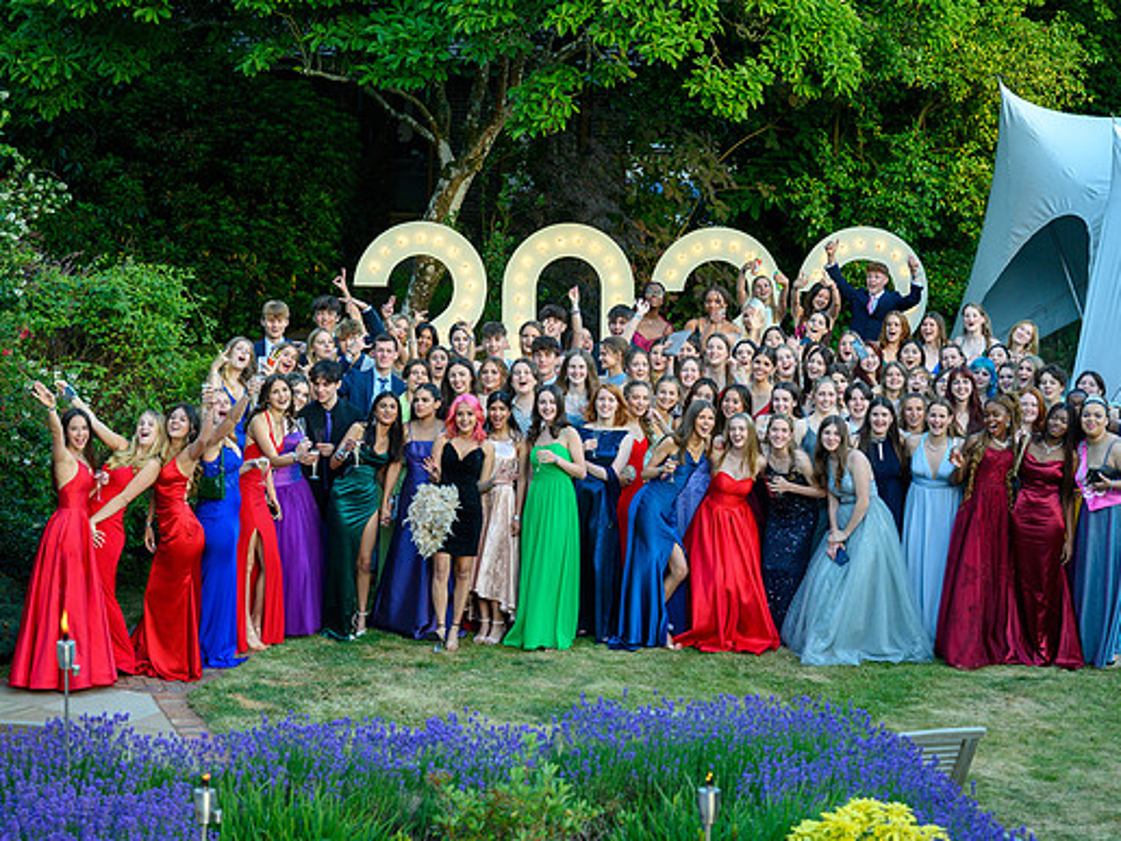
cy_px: 381
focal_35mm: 103
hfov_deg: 19.1
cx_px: 646
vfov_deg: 14.4
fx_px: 3336
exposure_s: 1/400
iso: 400
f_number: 3.2
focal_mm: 70
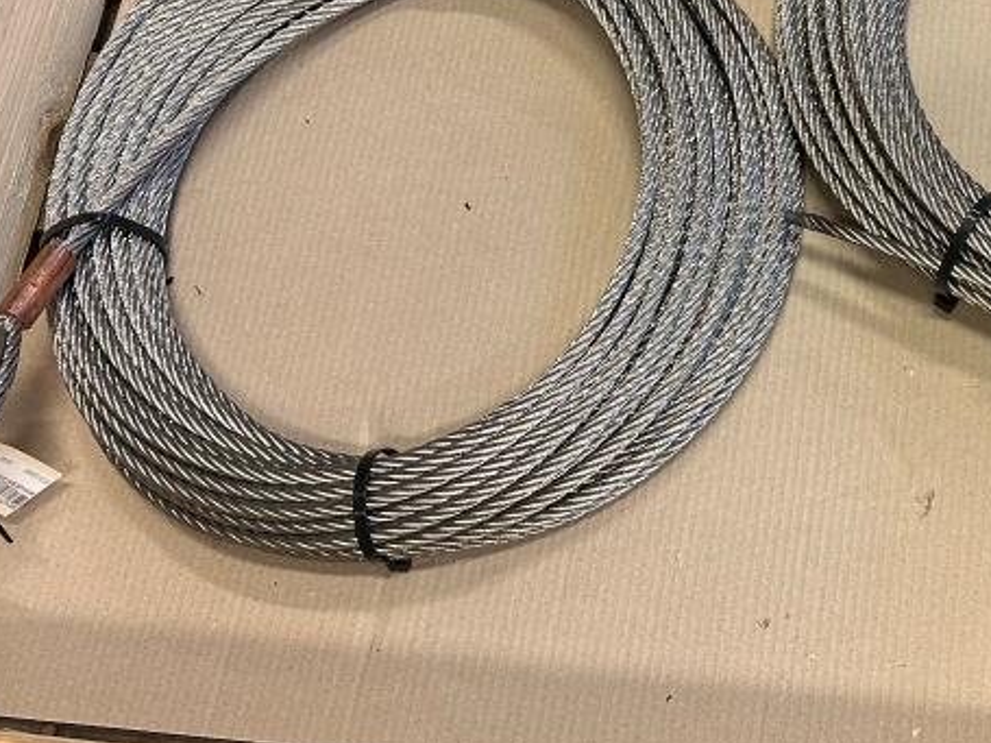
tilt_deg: -67.7
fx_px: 1546
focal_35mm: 54
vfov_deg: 26.6
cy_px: 163
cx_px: 910
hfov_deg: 33.5
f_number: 1.78
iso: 125
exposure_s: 1/50
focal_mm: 6.86
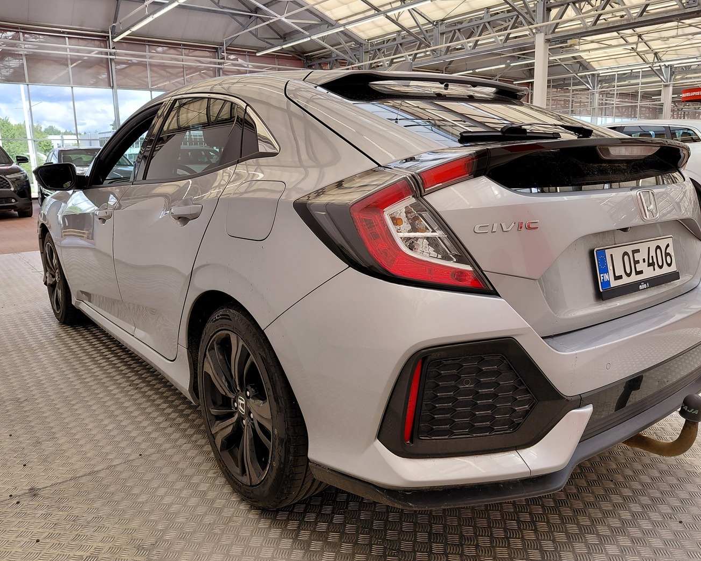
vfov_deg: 53.2
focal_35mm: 27
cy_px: 282
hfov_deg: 64.0
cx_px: 370
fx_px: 560
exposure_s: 1/401
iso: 50
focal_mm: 4.69
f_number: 1.8
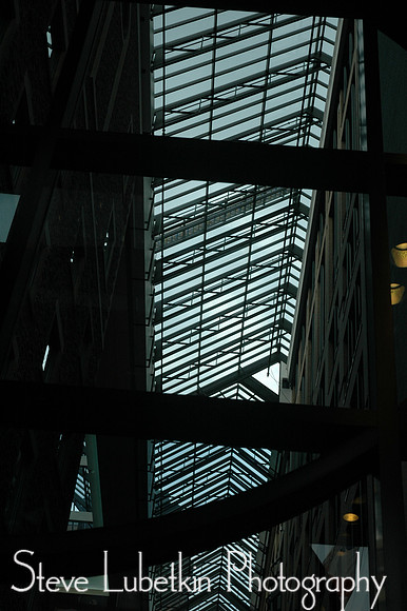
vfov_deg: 33.4
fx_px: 1019
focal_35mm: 60
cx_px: 204
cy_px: 306
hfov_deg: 22.6
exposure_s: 1/125
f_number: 5.6
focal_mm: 40
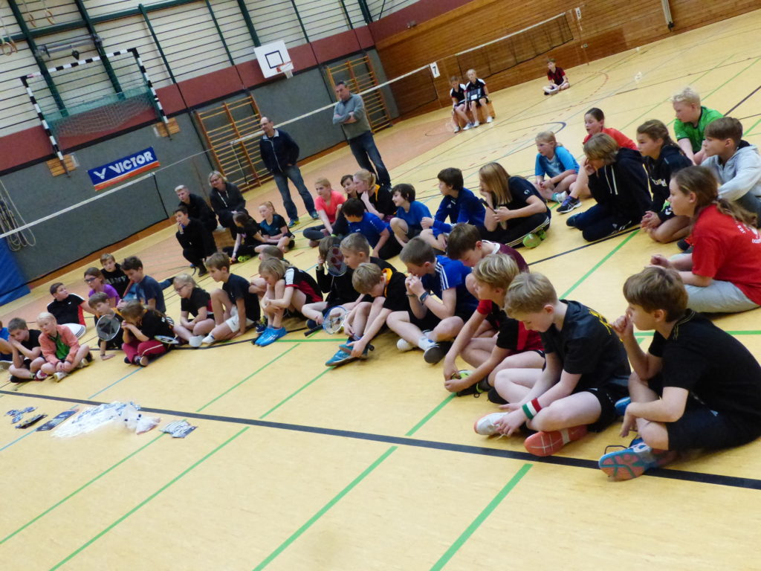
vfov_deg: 42.9
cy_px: 286
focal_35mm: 33
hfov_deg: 55.4
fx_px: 725
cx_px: 380
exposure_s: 1/250
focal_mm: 5.9
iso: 1600
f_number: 4
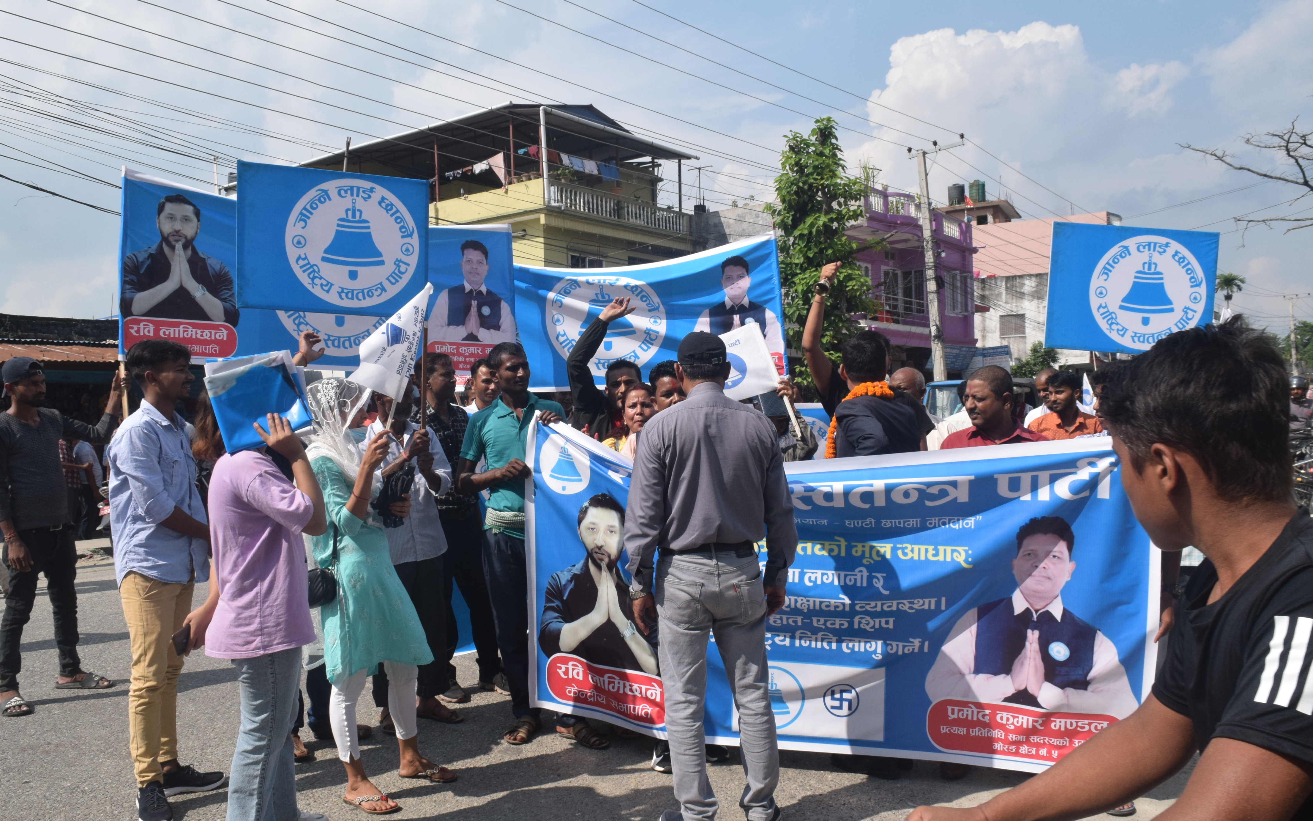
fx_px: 1002
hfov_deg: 66.5
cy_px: 432
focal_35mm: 28
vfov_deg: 44.5
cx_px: 646
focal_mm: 18
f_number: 16
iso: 800
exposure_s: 1/1000
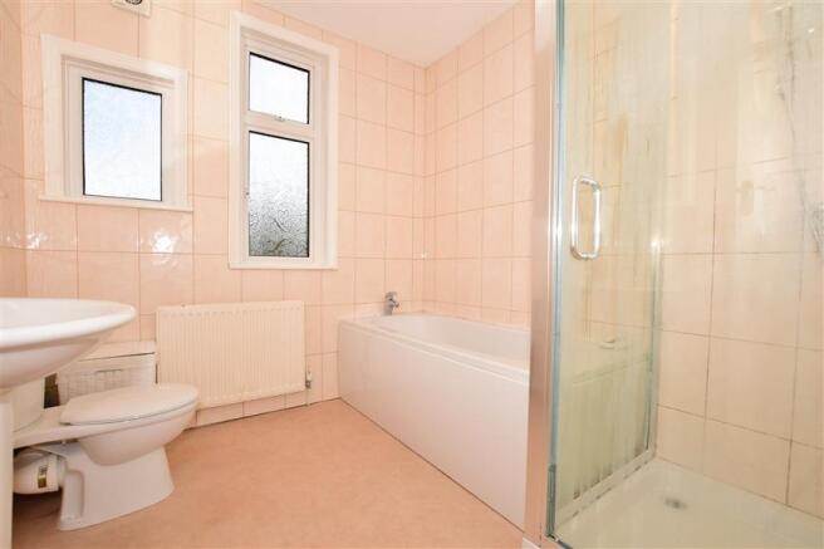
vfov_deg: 77.3
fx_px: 343
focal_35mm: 15
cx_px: 412
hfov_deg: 100.4
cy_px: 274
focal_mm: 10
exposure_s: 1/200
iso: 200
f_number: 9
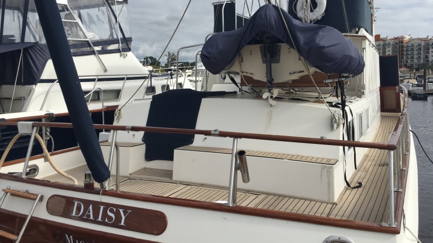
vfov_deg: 36.6
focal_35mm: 32
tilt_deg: -5.0
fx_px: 367
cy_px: 100
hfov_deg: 61.0
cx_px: 216
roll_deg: -0.8
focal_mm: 4.15
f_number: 2.2
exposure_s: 1/2639
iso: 32
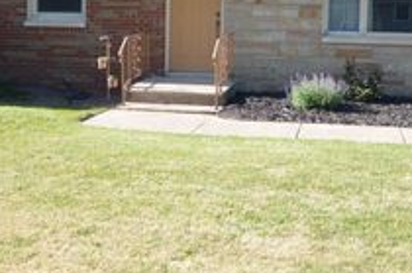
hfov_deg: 39.6
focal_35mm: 50
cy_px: 61
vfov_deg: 26.4
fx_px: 571
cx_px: 224
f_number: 5.6
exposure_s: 1/125
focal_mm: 14
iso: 100
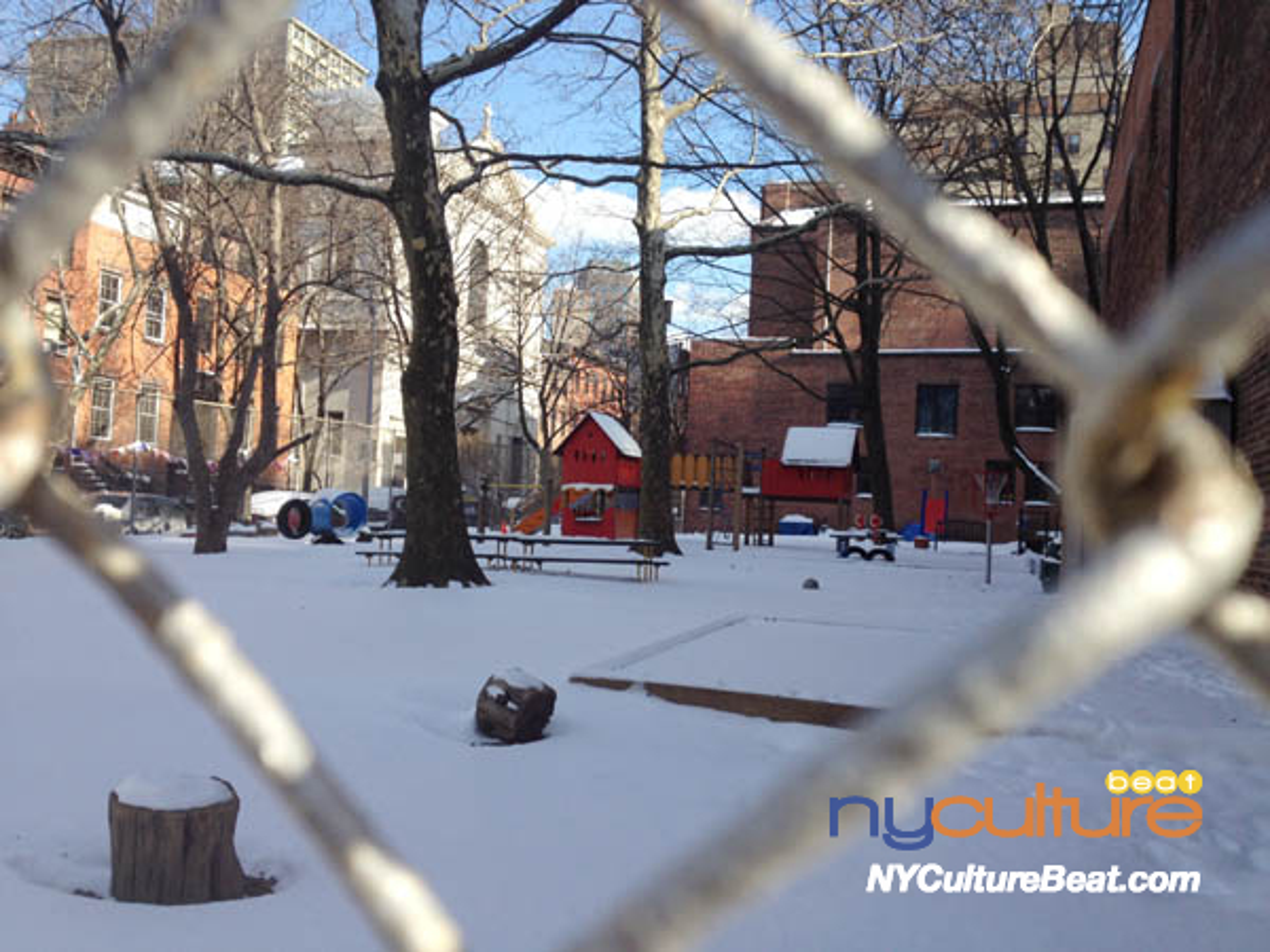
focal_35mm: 35
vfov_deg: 40.7
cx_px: 635
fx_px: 1284
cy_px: 476
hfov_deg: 52.6
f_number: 2.4
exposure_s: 1/1022
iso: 50
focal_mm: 4.28
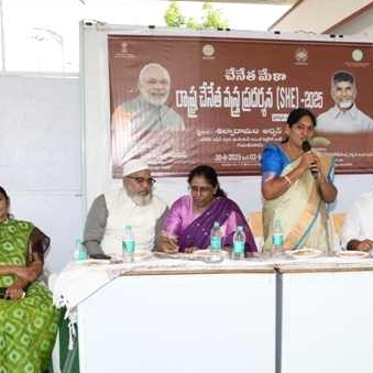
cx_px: 273
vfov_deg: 32.1
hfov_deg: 31.7
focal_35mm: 53
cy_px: 224
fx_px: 646
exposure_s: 1/100
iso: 320
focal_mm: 22
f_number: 6.3
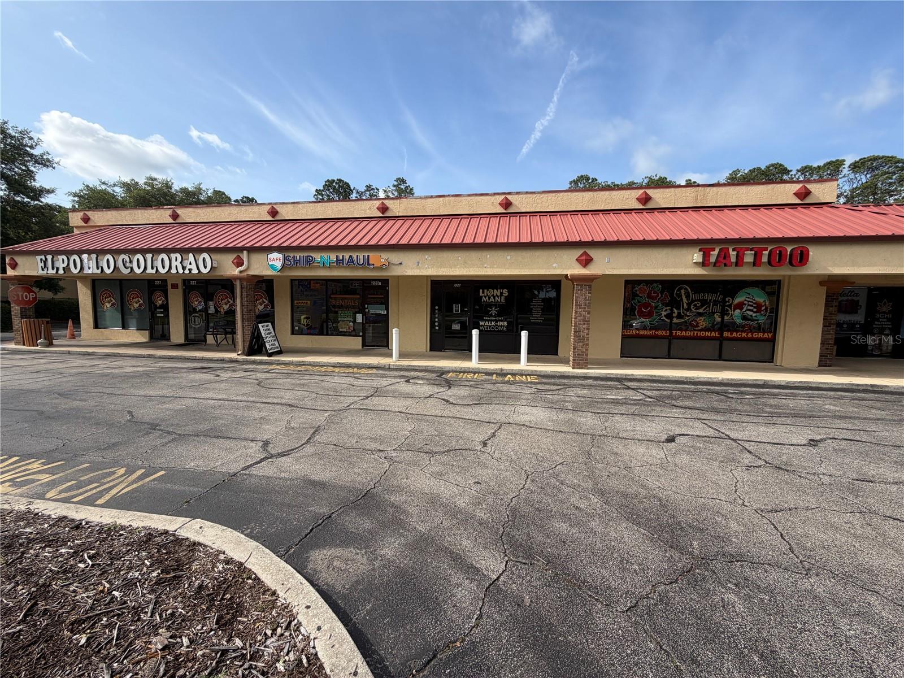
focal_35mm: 14
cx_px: 452
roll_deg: -0.2
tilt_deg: -6.8
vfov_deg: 85.7
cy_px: 339
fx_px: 366
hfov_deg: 102.1
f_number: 2.2
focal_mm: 2.22
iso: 25
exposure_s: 1/770
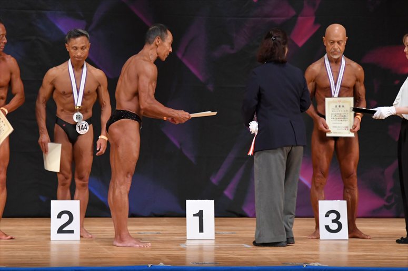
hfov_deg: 7.6
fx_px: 3059
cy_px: 136
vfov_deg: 5.1
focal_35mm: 270
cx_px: 204
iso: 4000
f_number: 5.6
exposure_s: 1/400
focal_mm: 180
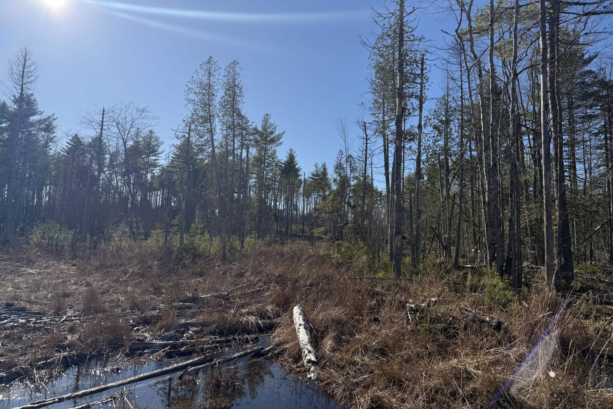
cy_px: 185
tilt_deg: +8.5
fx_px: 426
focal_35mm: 25
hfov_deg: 71.5
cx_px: 306
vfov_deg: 51.2
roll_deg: -2.0
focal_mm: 6.76
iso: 80
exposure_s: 1/5714
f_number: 1.78
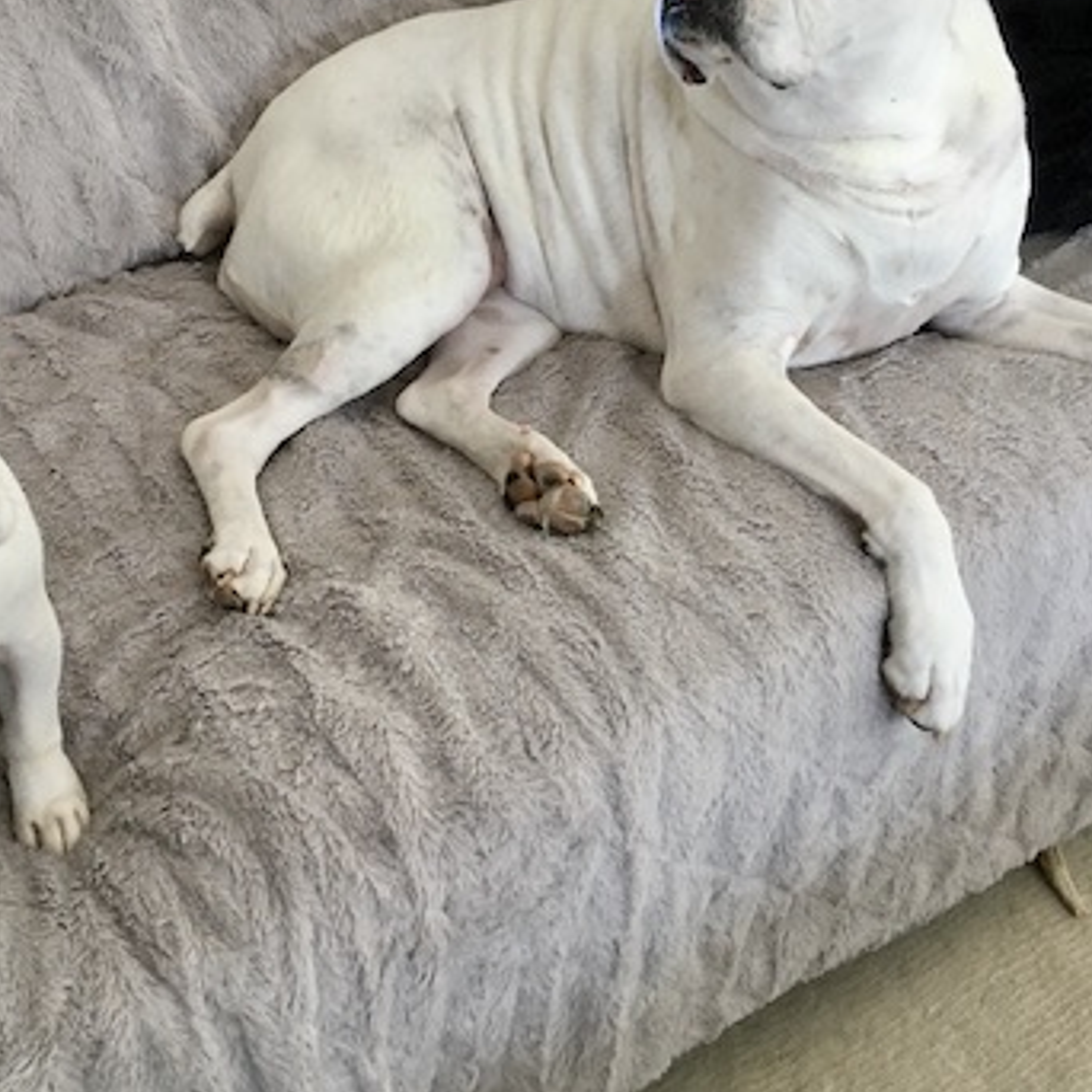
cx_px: 377
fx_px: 1713
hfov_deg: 35.1
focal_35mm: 48
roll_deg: +3.6
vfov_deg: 35.3
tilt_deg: -39.4
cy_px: 460
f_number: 2.2
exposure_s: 1/30
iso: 100
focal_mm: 4.15
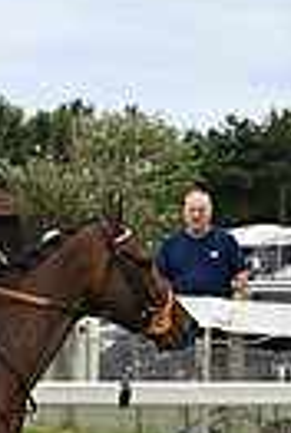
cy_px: 378
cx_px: -645
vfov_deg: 6.6
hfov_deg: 4.3
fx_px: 3727
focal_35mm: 309
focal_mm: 70
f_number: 5.6
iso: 400
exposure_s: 1/1250
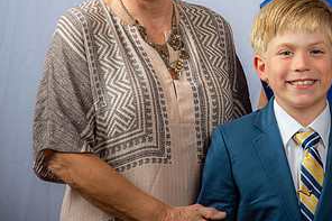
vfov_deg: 8.7
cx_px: 298
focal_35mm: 157
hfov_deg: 13.0
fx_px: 1447
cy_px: 44
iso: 250
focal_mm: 80
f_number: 5.6
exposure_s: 1/200
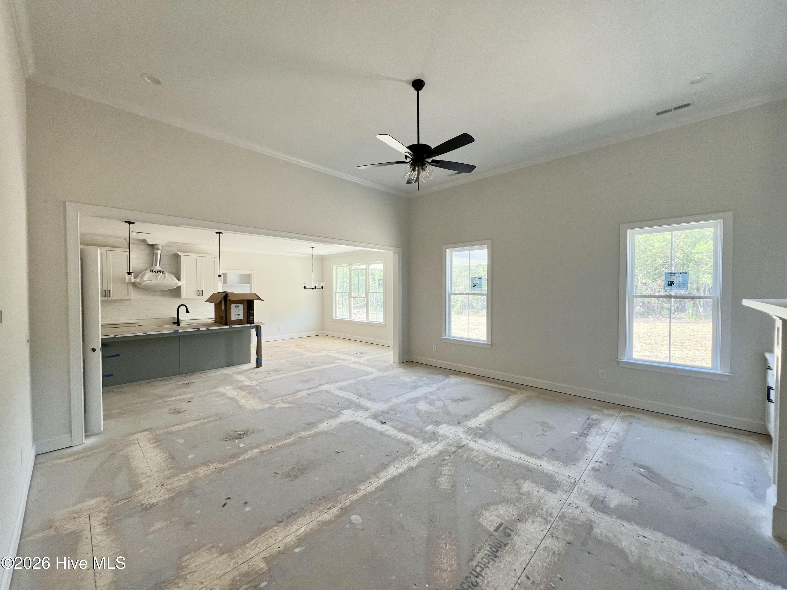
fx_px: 296
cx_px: 394
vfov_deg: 89.9
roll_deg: +0.2
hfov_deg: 106.2
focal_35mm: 13
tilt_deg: -0.8
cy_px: 295
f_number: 1.8
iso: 64
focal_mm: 1.57
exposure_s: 1/99
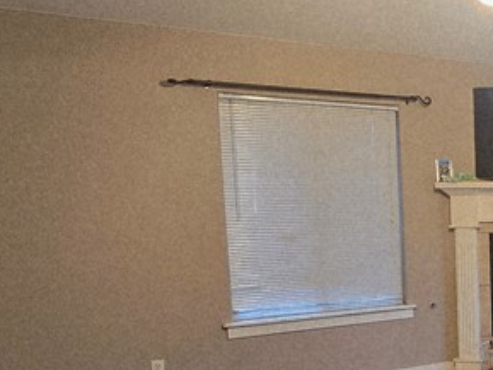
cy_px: 285
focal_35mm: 46
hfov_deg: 32.4
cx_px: 621
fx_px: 655
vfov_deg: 30.9
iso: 320
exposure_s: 1/60.2
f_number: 2.2
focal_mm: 2.2
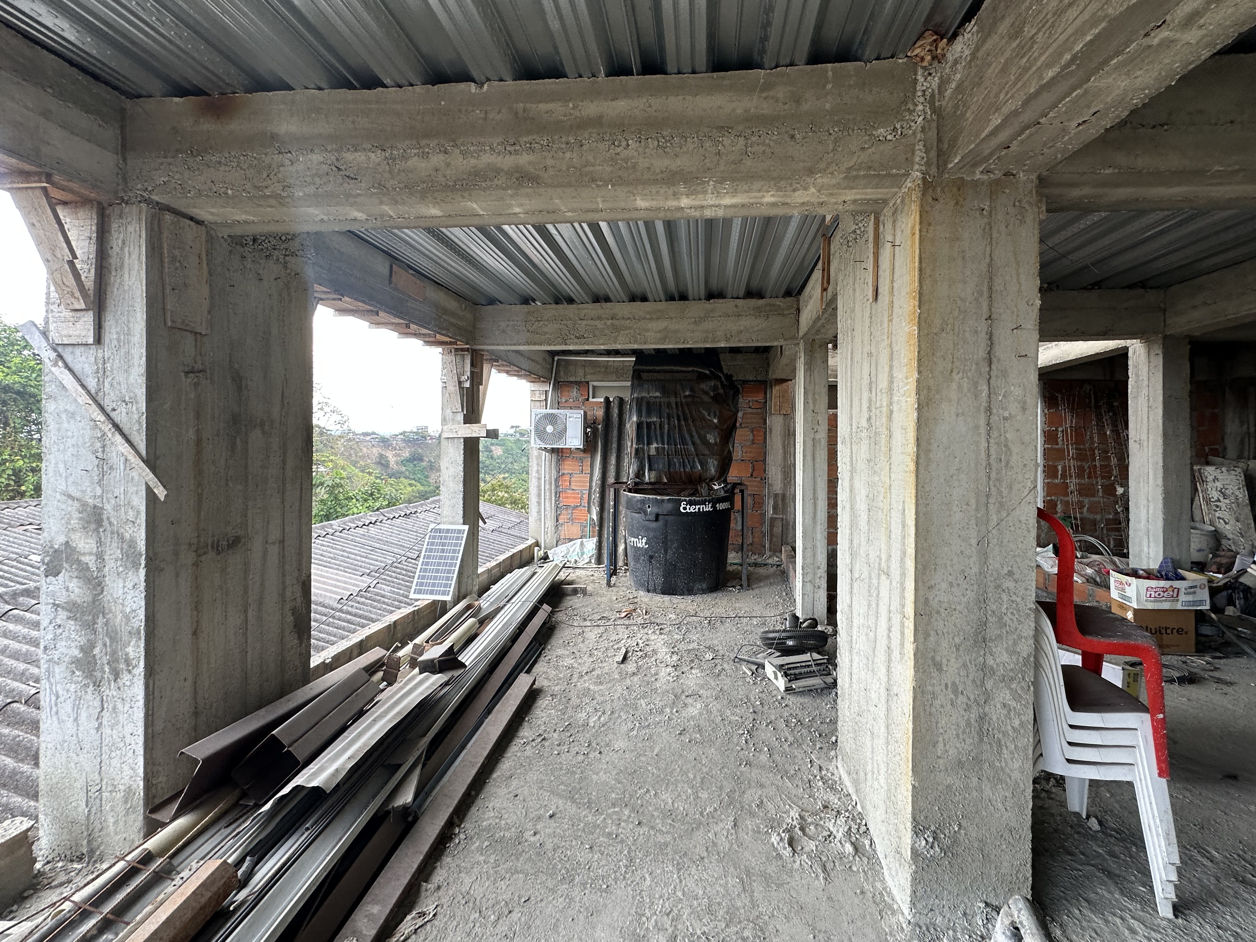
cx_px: 664
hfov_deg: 98.1
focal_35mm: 15
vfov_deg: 81.7
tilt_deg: +1.3
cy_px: 448
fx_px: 544
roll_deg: -0.2
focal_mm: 2.22
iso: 64
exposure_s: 1/99
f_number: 2.2
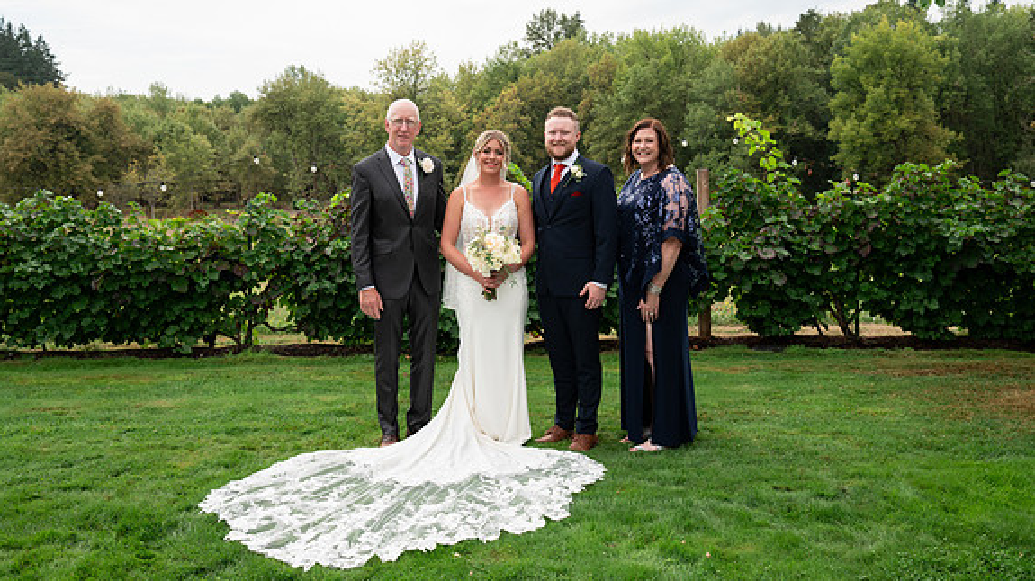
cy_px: 262
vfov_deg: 31.9
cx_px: 517
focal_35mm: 37
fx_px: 1015
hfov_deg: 54.0
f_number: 5.6
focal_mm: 35
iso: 250
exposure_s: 1/400
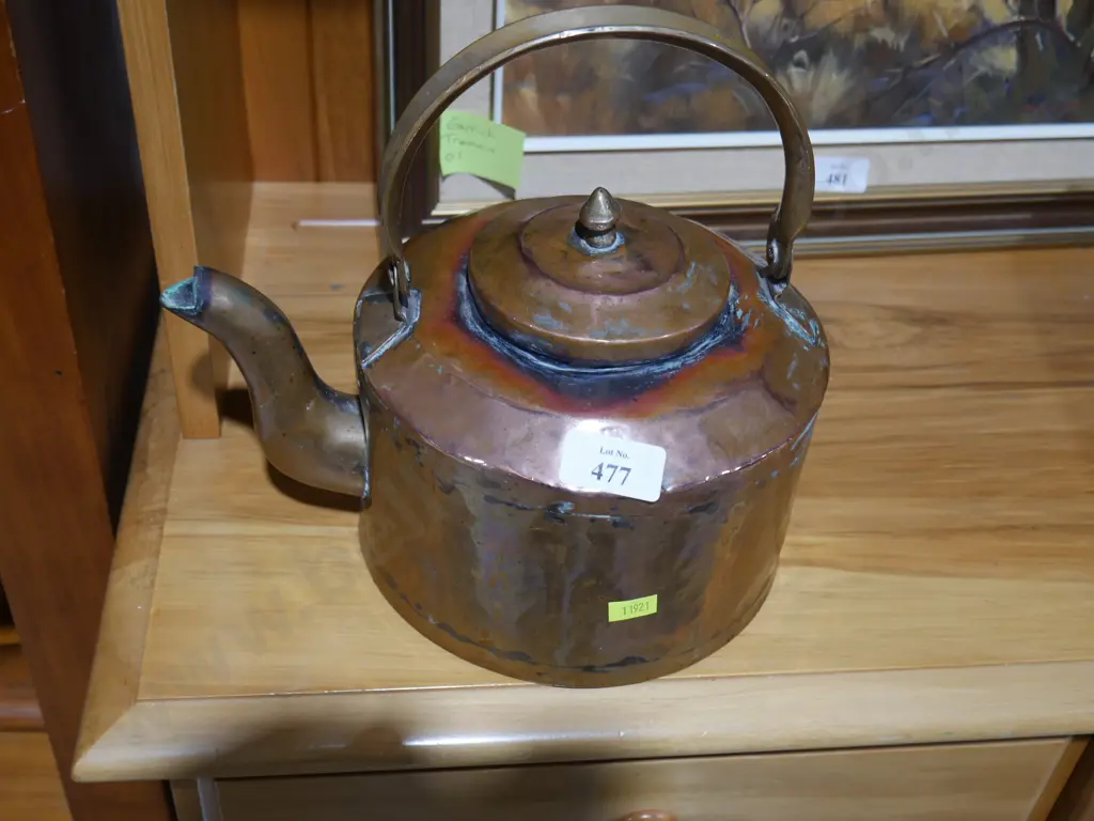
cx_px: 547
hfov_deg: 44.8
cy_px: 410
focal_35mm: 42
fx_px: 1327
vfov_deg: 34.3
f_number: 4.6
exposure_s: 1/60
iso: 500
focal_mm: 21
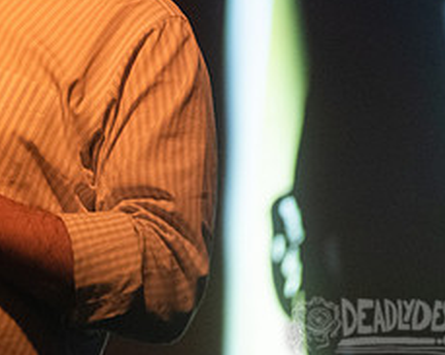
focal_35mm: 522
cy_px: -46
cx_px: -100
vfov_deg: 3.0
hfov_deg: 3.7
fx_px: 6872
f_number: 3.2
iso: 3200
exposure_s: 1/160
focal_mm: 200
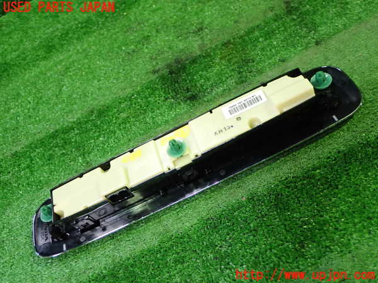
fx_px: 393
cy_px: 142
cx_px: 189
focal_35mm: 36
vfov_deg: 39.7
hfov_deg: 51.4
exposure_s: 1/40
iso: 400
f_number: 2.5
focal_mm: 6.37
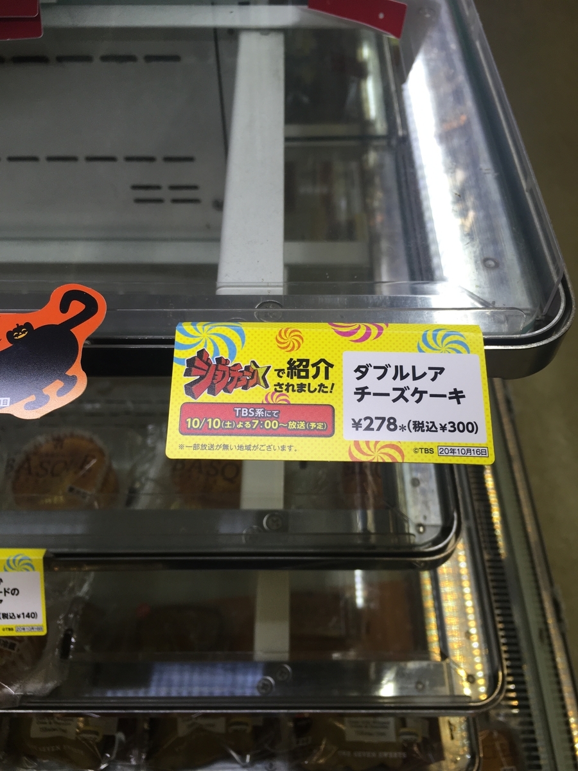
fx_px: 646
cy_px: 386
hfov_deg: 48.2
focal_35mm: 29
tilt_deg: -51.8
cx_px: 289
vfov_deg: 61.7
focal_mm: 4.15
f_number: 2.2
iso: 32
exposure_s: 1/120
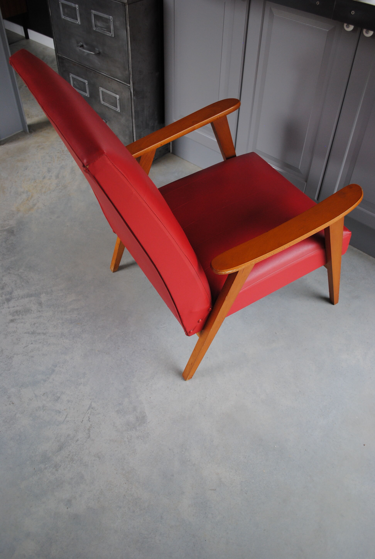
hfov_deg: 43.8
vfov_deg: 61.8
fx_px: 466
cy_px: 280
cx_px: 188
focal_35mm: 30
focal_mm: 20
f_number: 3.8
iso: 280
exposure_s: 1/30
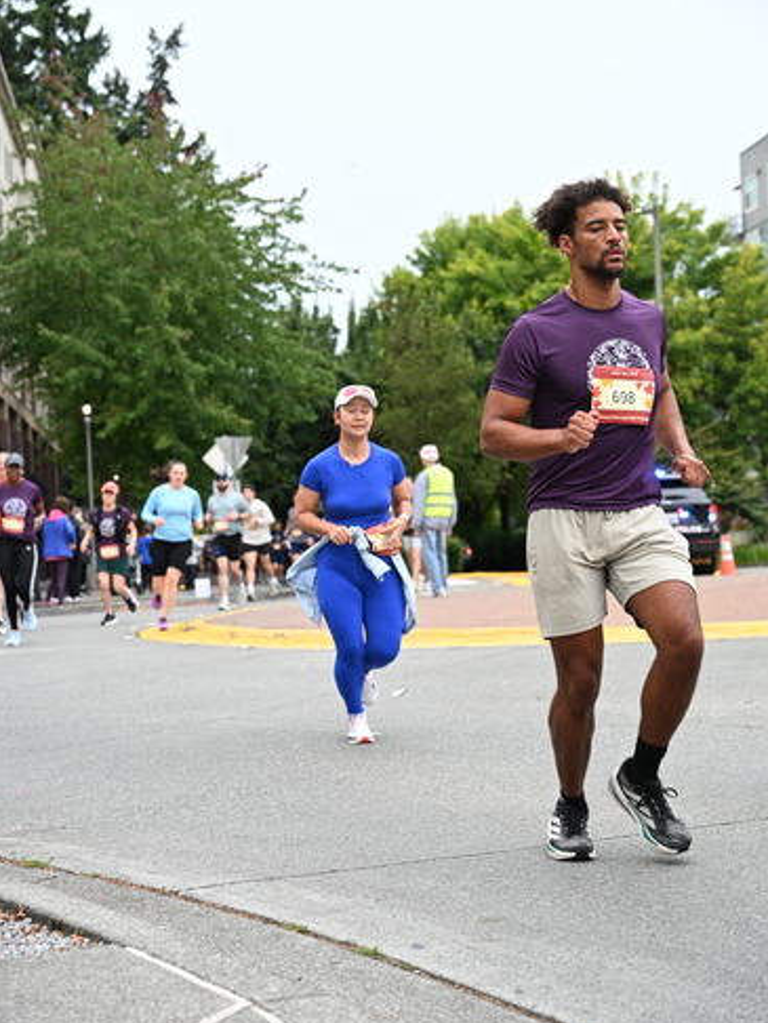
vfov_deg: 31.2
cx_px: 384
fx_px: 1832
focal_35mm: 62
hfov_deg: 23.7
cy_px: 503
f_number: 4
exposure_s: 1/800
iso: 1600
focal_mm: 57
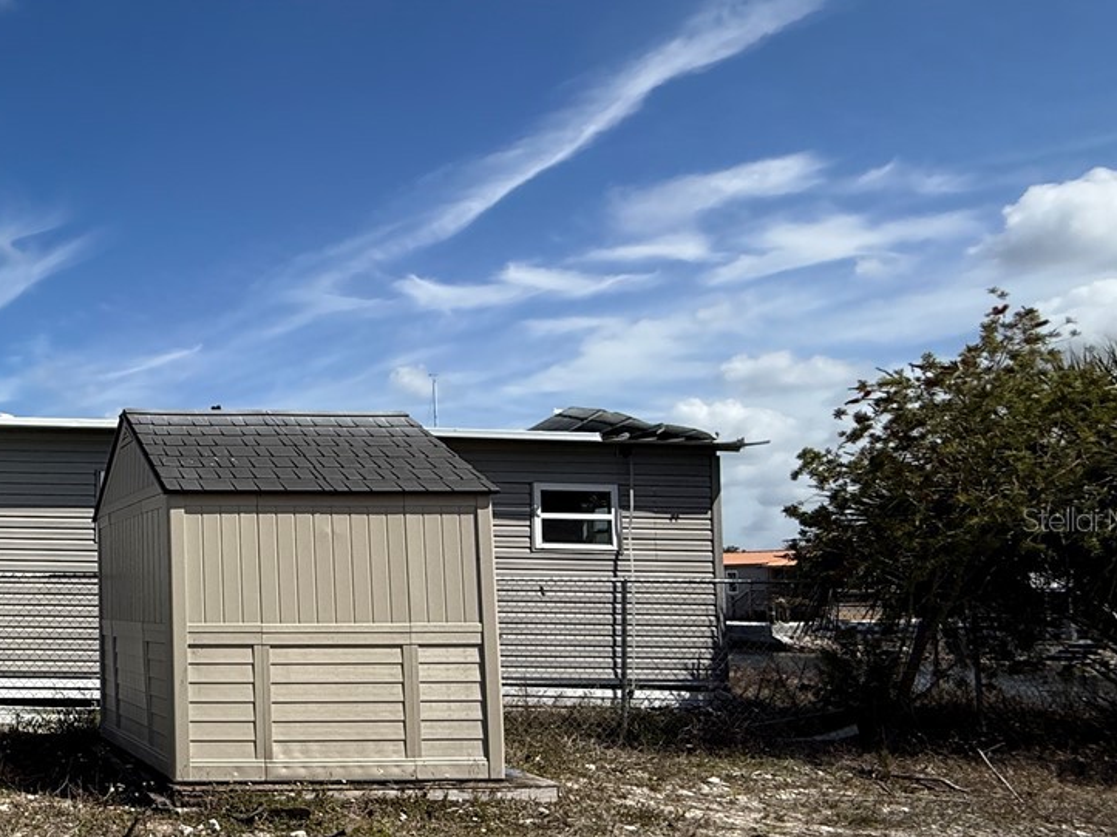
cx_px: -68
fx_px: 1000
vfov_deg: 45.1
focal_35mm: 31
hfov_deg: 45.9
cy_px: 519
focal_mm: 2.22
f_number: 2.2
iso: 50
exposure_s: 1/3663
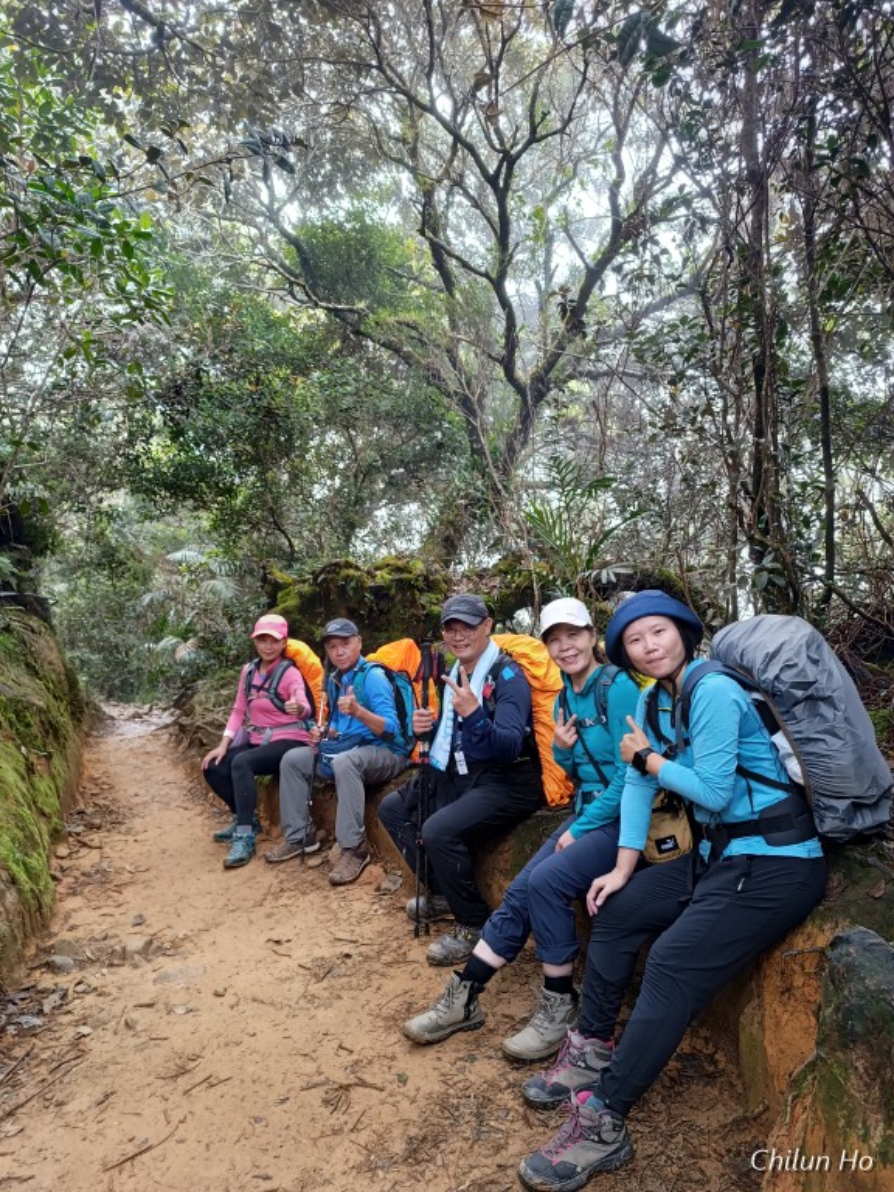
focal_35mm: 24
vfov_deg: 71.6
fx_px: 826
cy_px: 596
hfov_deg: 56.8
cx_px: 447
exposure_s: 1/100
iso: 630
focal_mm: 6.14
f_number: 1.65
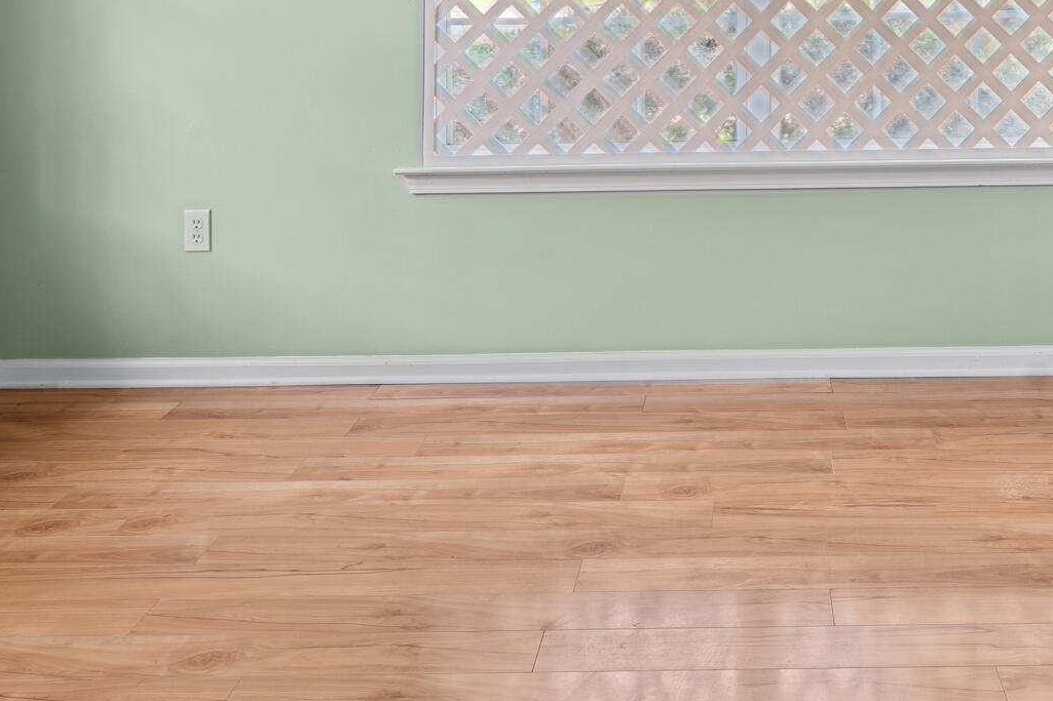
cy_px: -35
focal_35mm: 41
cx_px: 741
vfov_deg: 29.9
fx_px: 1199
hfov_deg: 46.3
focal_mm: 14
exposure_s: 1/2.5
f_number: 11
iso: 100
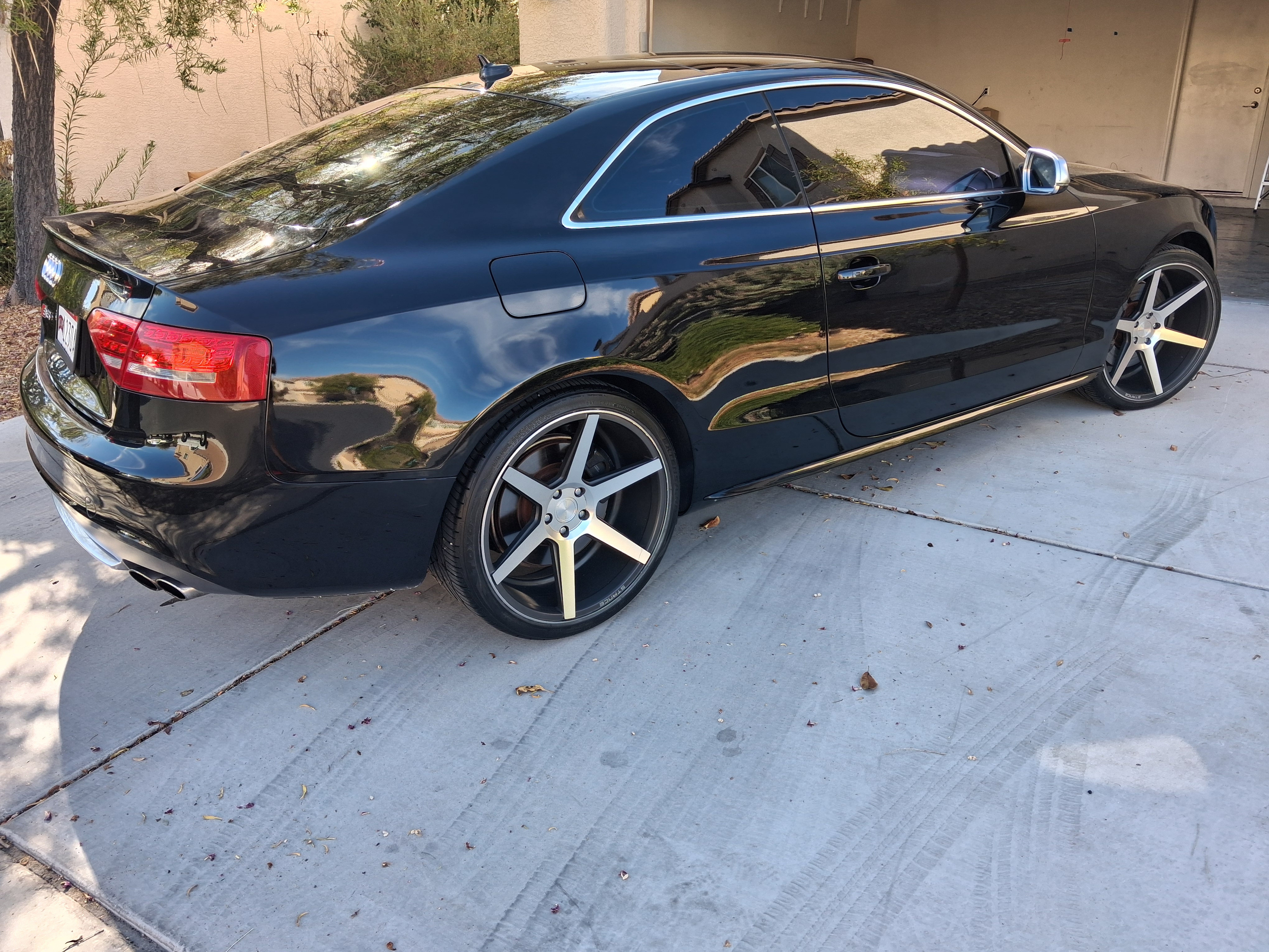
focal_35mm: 27
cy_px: 476
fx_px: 990
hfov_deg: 65.3
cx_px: 634
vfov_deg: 51.4
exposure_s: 1/100
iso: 25
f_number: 1.8
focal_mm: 4
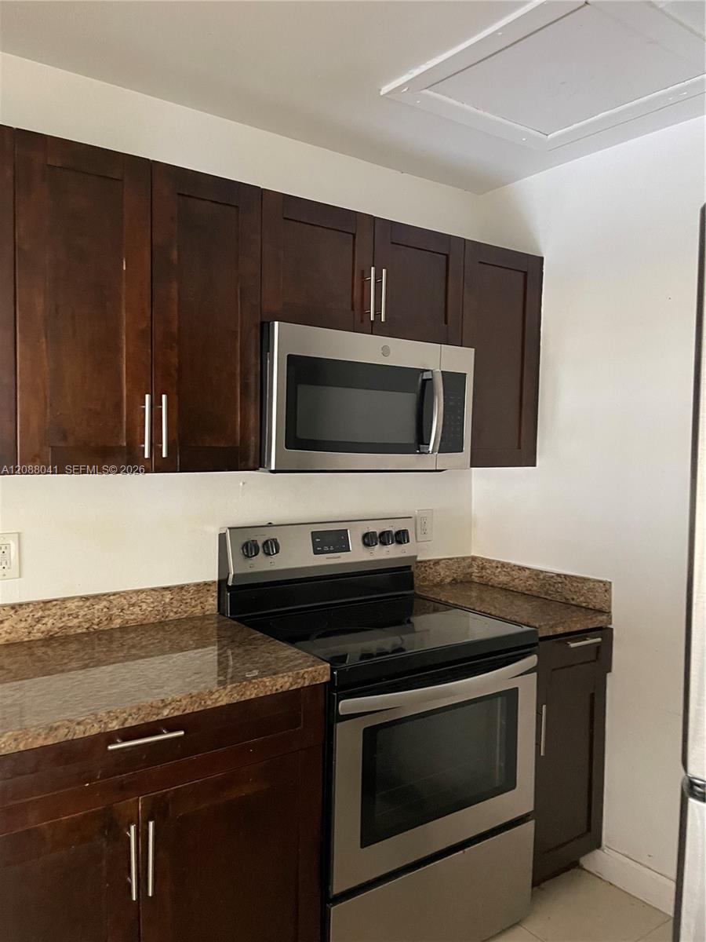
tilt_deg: -1.0
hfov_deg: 53.1
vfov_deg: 67.3
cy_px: 471
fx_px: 707
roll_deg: -0.1
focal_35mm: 26
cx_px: 353
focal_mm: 4.2
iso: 640
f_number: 1.6
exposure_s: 1/36
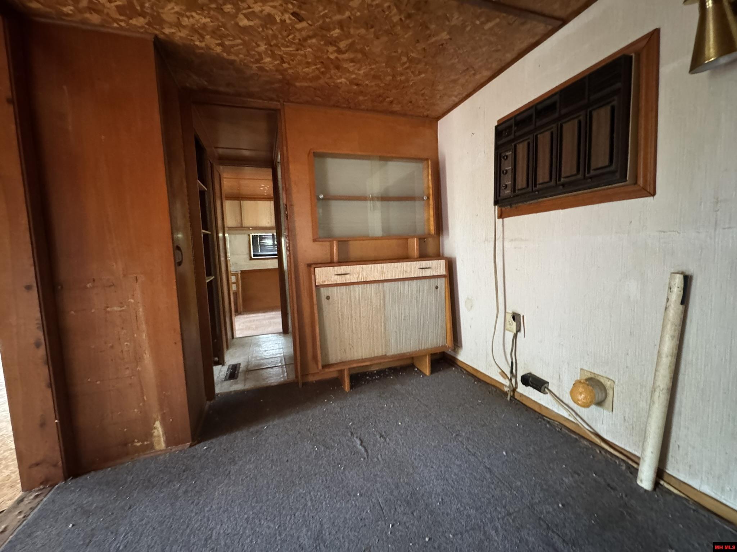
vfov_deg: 85.7
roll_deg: +2.6
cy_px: 276
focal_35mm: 14
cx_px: 368
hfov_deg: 102.1
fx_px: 298
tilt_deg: -4.7
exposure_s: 1/49
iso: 1250
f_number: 2.2
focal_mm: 2.22
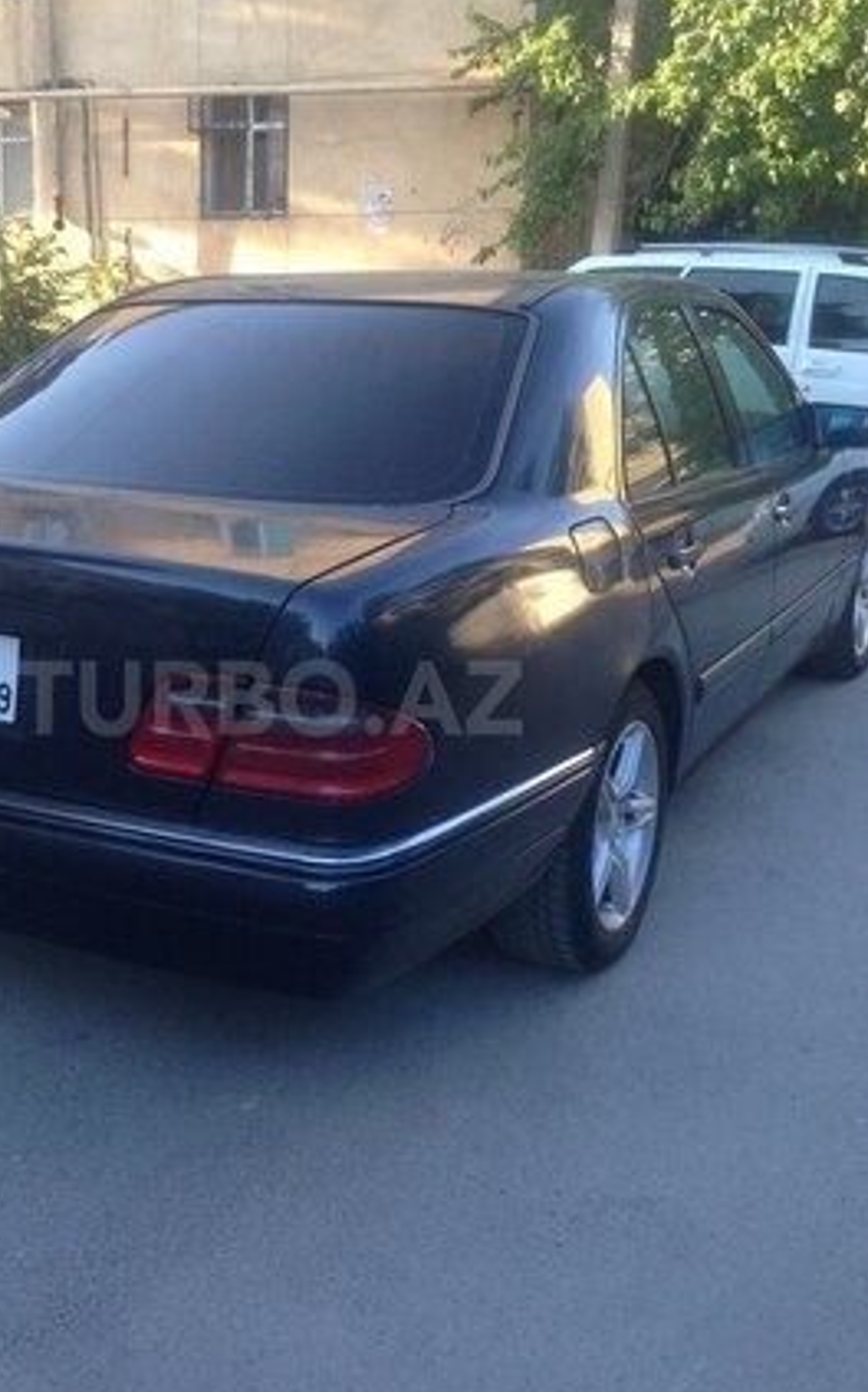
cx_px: 270
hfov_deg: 30.9
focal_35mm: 41
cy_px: 698
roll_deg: -2.5
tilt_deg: -15.8
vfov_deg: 48.2
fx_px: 1553
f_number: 2.4
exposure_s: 1/120
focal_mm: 4.12
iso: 64
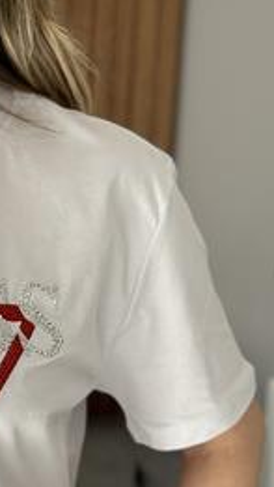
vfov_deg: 20.1
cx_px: -73
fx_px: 1342
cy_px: 450
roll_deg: -0.6
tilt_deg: -19.7
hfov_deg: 11.4
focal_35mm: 104
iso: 80
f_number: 1.78
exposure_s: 1/377
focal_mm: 6.86
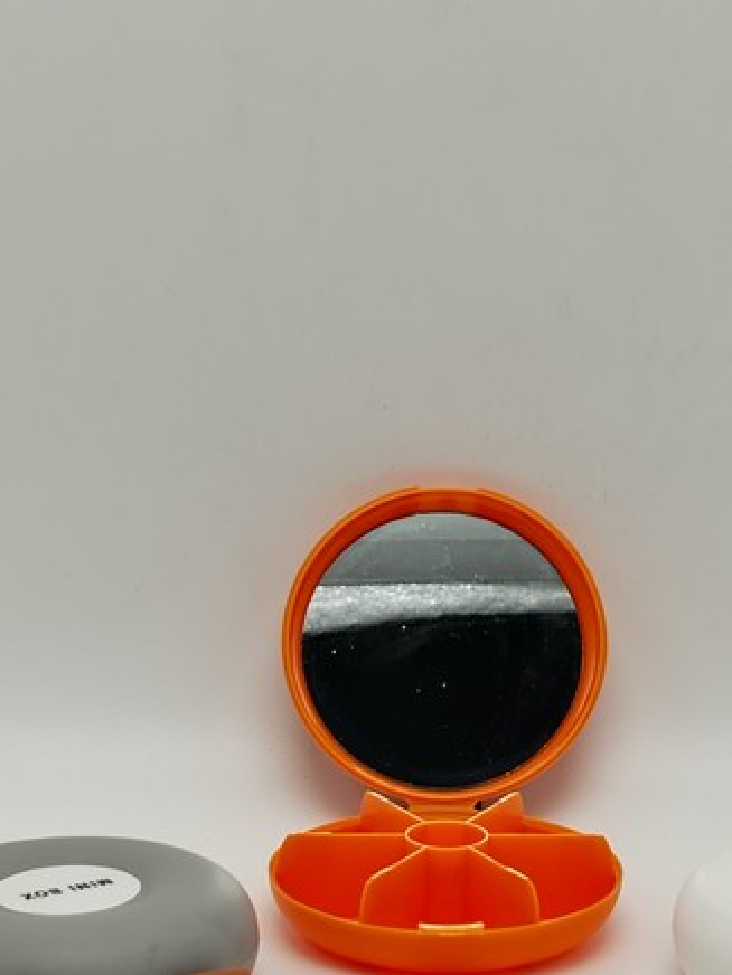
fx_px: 2791
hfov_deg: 14.9
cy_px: 438
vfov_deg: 19.8
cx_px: 505
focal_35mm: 99
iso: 139
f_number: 1.75
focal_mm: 5.25
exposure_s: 1/100
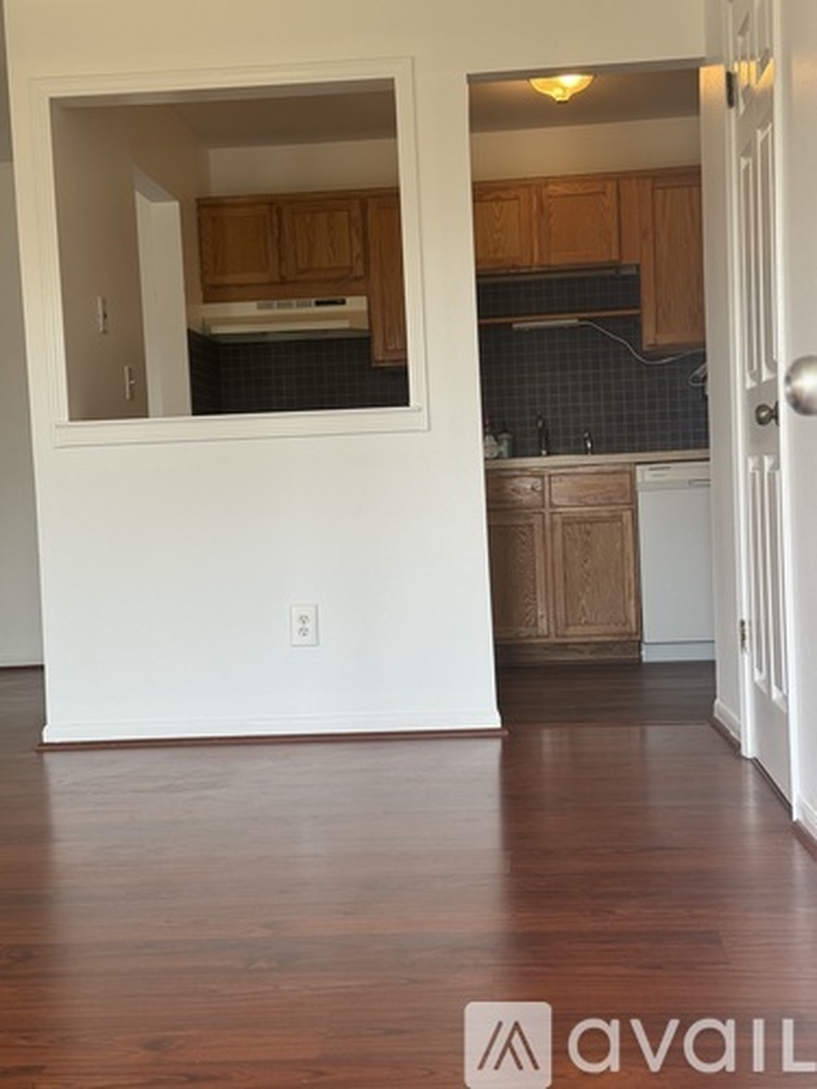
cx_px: 408
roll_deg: +2.9
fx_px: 1511
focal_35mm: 48
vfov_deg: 39.7
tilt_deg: -3.5
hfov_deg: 30.3
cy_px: 544
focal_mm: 6.76
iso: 64
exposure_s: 1/121
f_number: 1.78
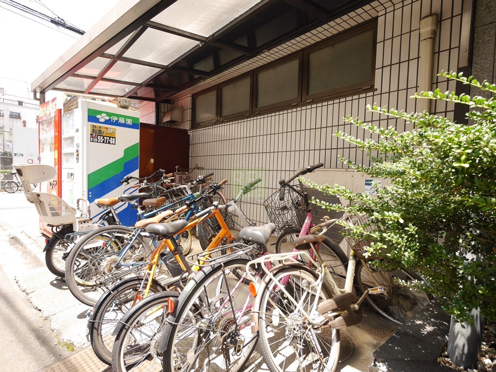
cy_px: 186
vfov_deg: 71.6
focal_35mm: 18
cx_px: 248
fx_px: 258
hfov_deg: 87.8
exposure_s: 1/160
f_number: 4
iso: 160
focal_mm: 9
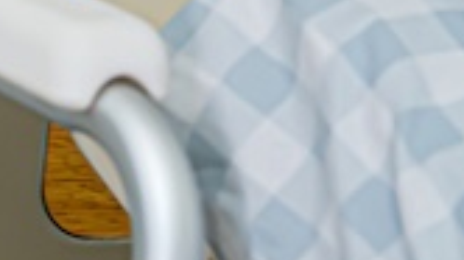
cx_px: -657
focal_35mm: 273
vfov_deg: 4.4
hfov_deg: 7.4
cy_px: 280
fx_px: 3356
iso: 1250
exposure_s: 1/60
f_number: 3.5
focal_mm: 50
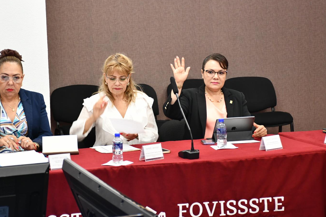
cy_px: 92
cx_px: 154
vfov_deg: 11.6
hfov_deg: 17.3
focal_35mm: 118
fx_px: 1068
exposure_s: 1/60
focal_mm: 66
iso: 1600
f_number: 5
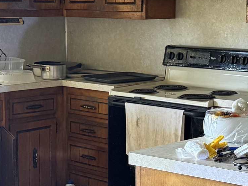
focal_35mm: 99
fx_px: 709
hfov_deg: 19.8
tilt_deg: -4.9
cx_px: 119
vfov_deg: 14.9
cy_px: 70
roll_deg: +1.4
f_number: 1.78
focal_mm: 6.76
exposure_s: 1/60
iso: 320
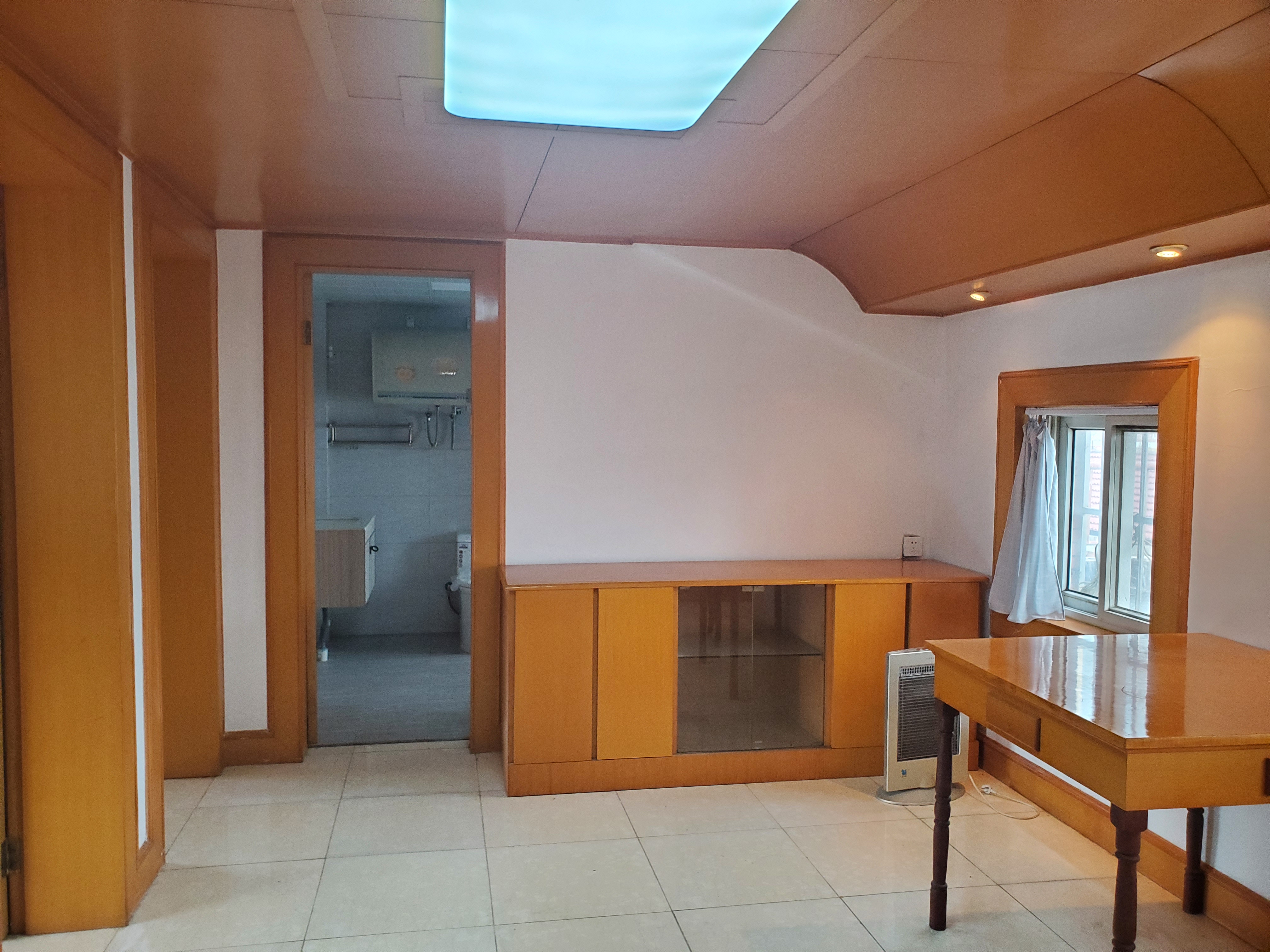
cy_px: 476
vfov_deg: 53.1
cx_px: 635
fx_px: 954
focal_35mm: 26
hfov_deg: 67.3
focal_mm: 4.3
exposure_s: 1/100
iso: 320
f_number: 2.4
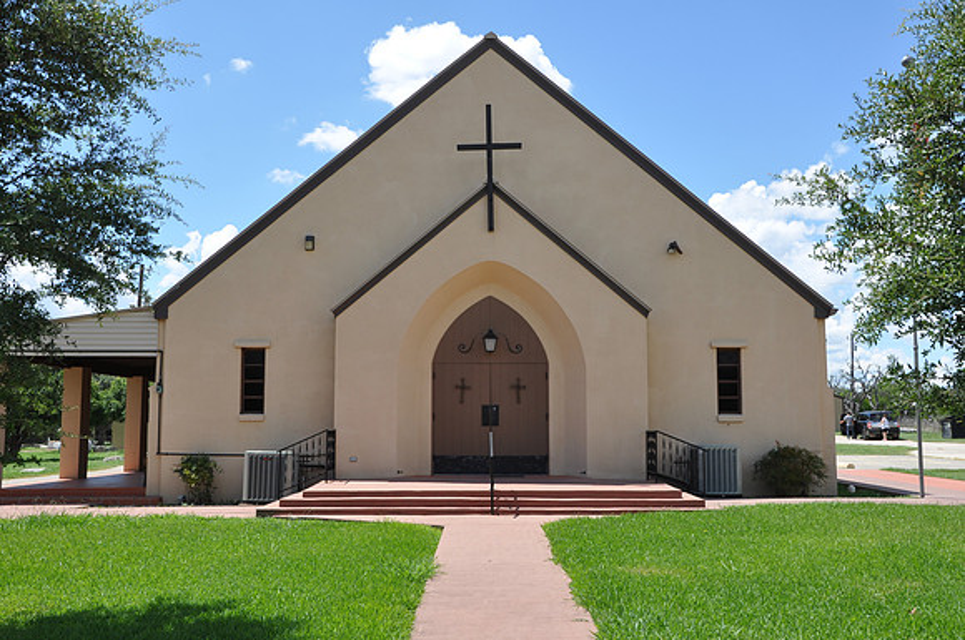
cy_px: 320
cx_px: 482
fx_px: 964
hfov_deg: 53.2
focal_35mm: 36
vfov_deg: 36.8
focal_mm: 24
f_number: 11
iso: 200
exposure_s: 1/125
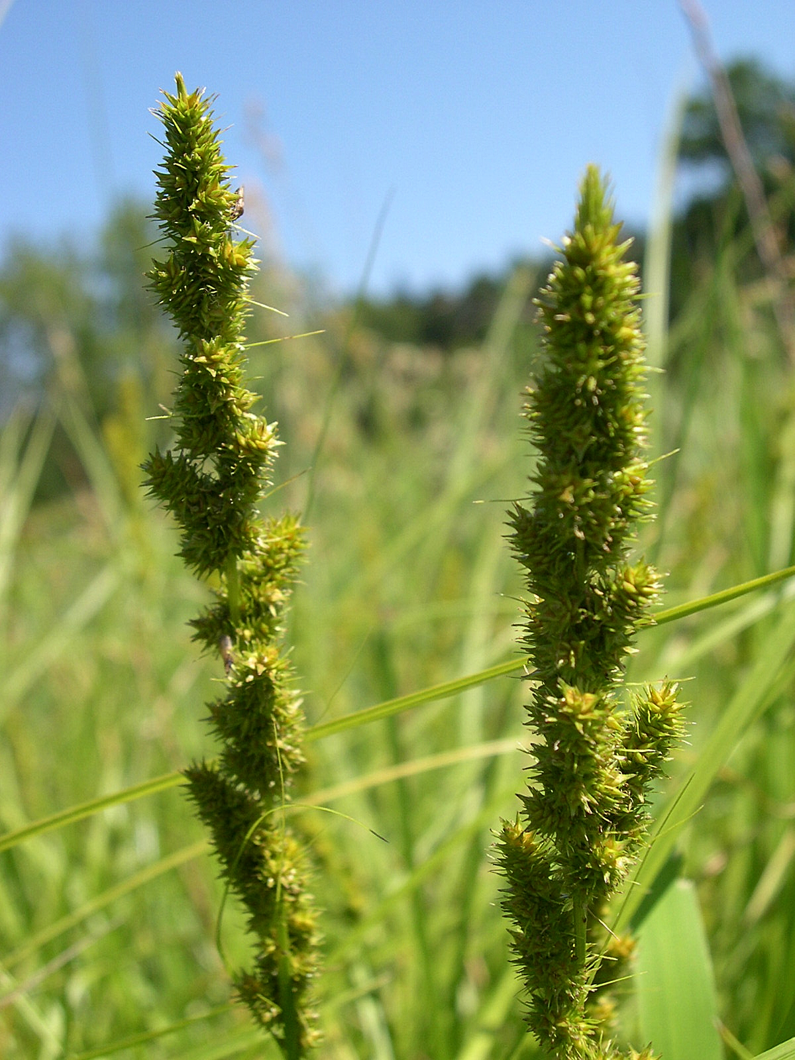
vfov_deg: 40.4
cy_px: 530
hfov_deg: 30.9
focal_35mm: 47
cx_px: 398
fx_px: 1439
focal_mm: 10.1
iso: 100
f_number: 8.4
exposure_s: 1/113
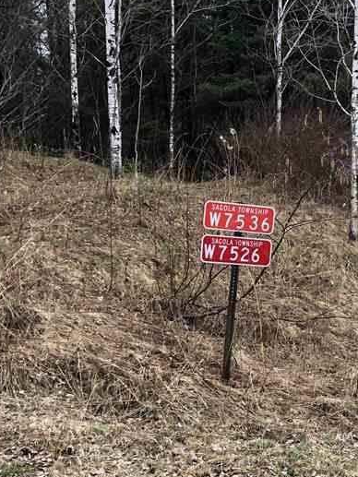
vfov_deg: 36.8
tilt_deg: -3.8
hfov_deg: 27.3
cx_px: 307
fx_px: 717
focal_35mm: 52
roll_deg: -0.8
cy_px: 255
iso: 20
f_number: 1.8
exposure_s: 1/120
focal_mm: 3.99
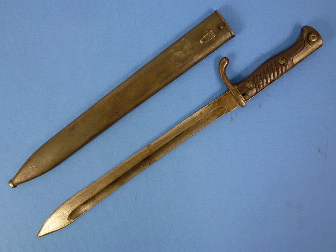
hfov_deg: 63.4
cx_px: 168
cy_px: 126
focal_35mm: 28
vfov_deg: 49.7
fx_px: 272
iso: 200
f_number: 3.5
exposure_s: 1/60
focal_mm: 5
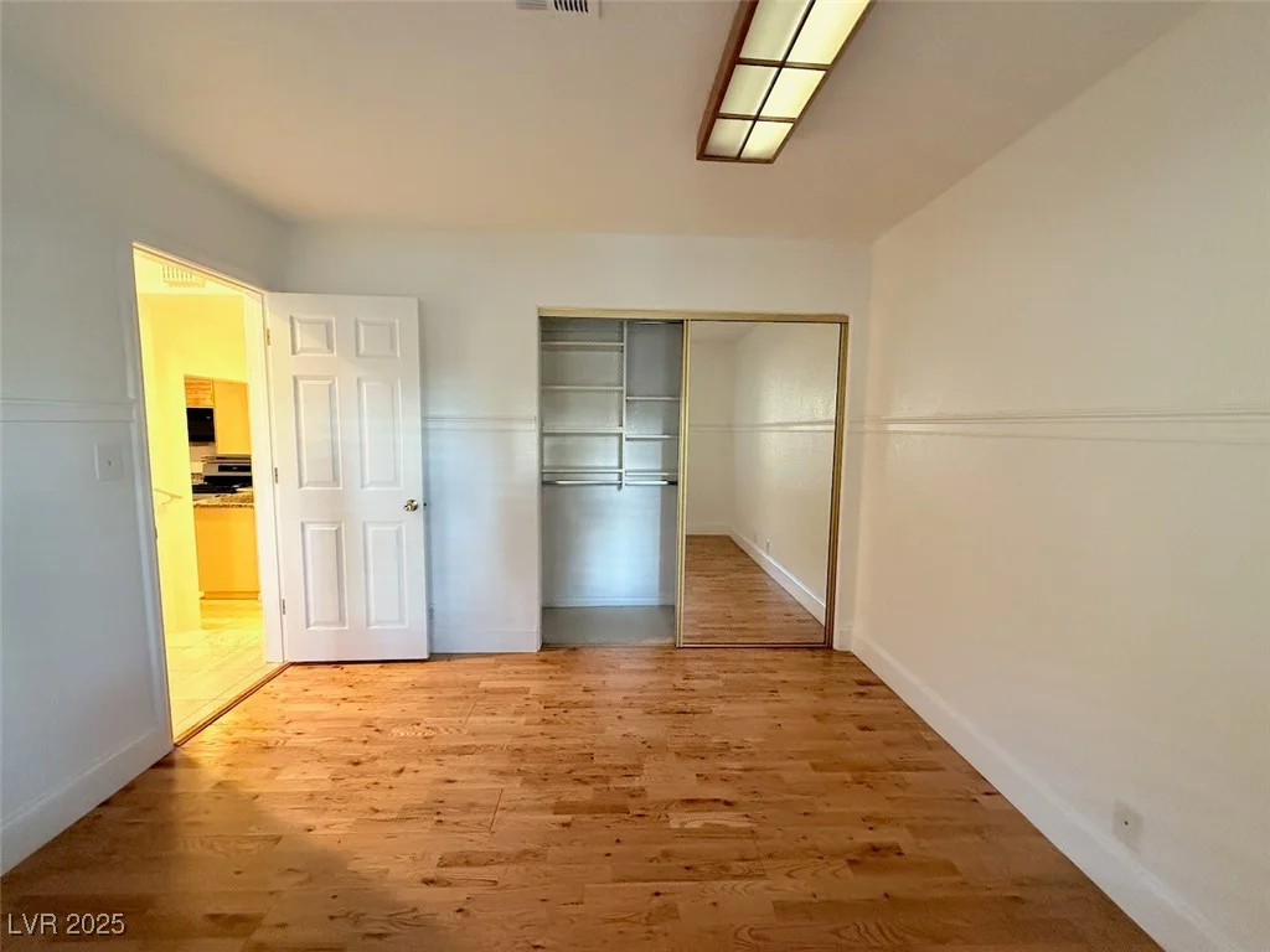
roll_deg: -0.8
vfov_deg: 85.7
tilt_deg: -5.6
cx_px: 635
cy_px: 476
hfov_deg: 102.1
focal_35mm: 14
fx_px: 514
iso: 800
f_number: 2.2
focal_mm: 2.22
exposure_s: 1/60
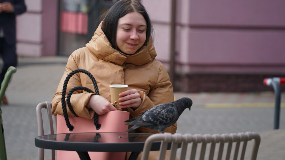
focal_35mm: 224
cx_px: 140
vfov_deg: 5.4
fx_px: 1693
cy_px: 61
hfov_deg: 9.6
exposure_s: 1/250
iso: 100
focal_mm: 200
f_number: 5.6
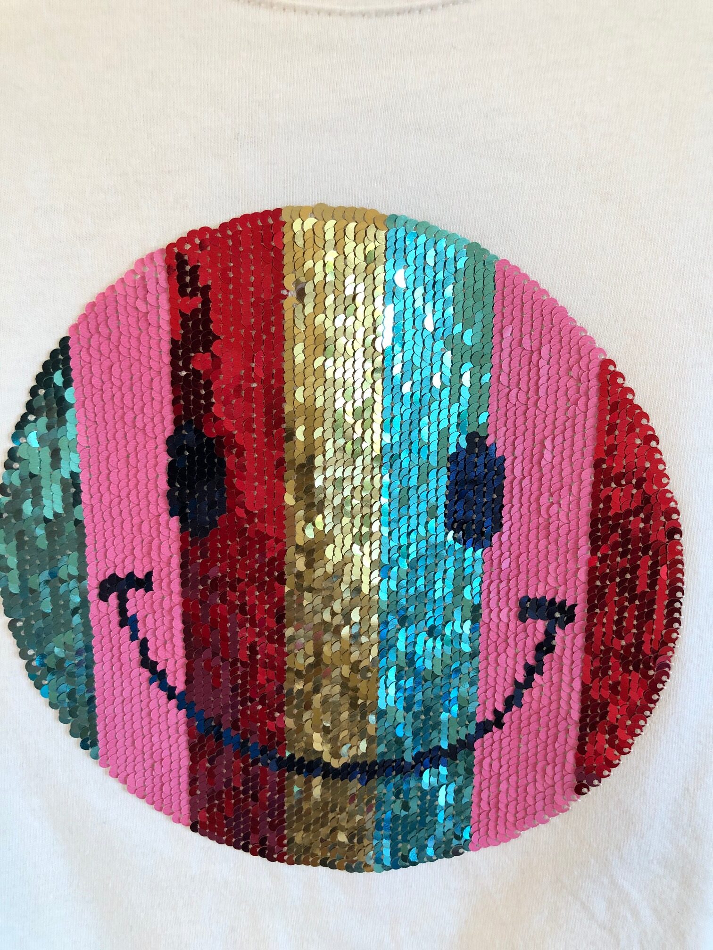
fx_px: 769
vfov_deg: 63.4
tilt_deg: -9.8
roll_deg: +1.1
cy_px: 475
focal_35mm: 28
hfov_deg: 49.7
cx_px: 356
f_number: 1.8
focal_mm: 3.99
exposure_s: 1/30
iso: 32
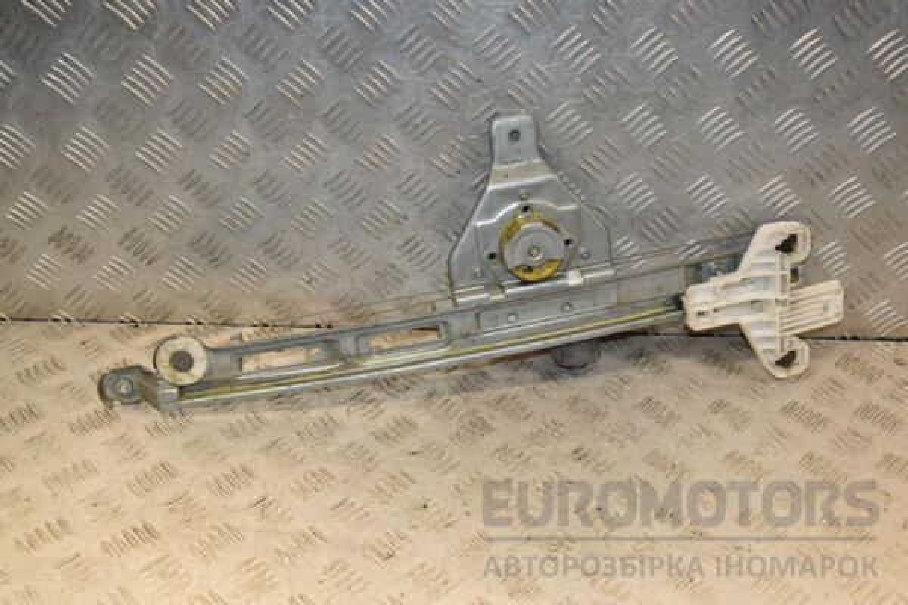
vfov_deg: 31.9
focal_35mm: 42
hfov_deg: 46.4
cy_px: 302
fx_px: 1059
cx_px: 454
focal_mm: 28
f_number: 6.3
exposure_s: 1/200
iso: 800
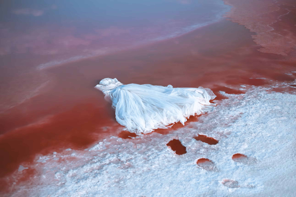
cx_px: 148
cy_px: 98
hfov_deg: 43.6
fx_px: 370
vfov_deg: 29.9
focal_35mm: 45
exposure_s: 1/3200
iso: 50
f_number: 1.8
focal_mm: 30
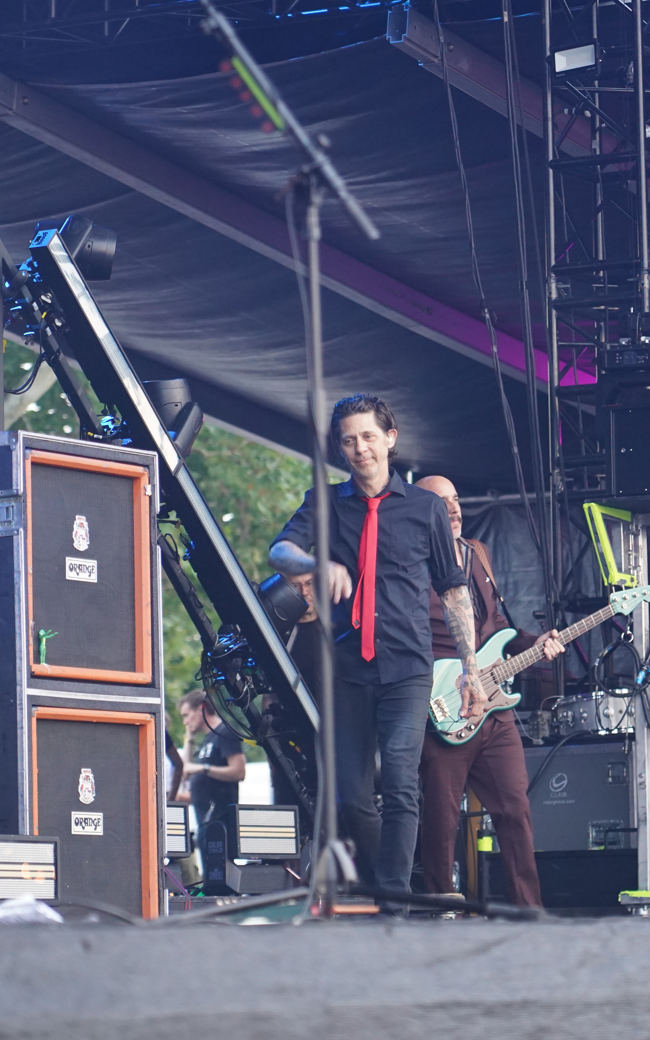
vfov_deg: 13.0
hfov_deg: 8.1
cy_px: 520
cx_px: 489
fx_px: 4563
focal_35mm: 161
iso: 3200
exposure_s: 1/160
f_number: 4
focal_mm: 105
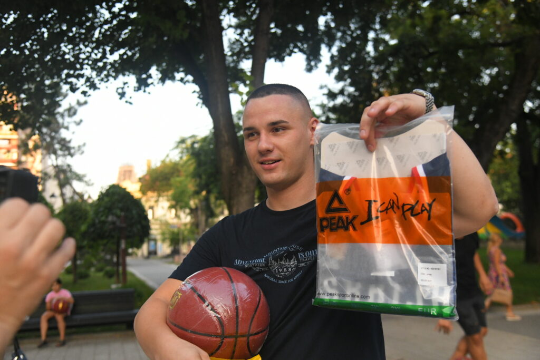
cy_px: 180
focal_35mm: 38
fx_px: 570
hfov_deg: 50.7
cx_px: 270
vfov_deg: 35.1
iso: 3200
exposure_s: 1/2000
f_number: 4
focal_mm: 38
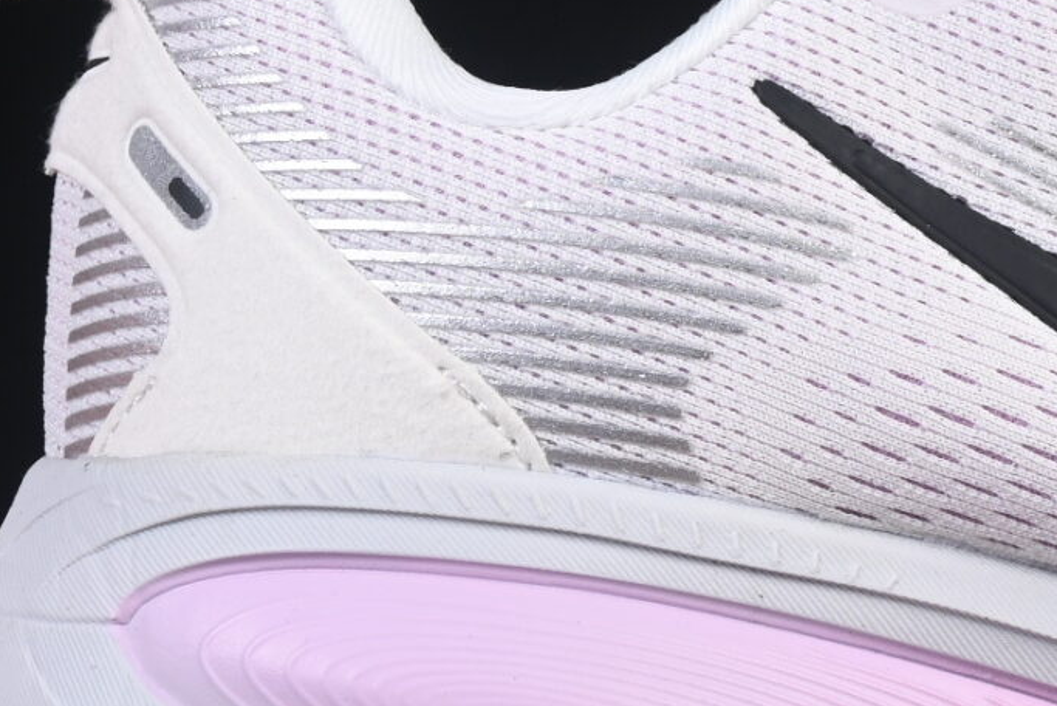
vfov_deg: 4.9
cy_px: 221
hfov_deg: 7.3
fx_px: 8254
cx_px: 1209
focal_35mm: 281
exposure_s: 1/80
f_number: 8
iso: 160
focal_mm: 50
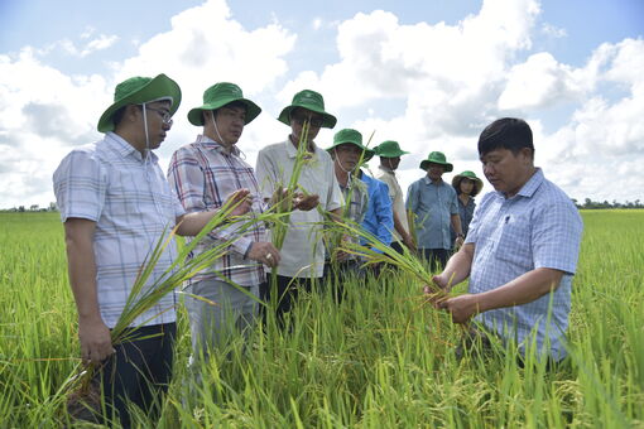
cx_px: 322
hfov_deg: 60.3
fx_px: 555
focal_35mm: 31
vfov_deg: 42.3
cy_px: 214
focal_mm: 31
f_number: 4
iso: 100
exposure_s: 1/800
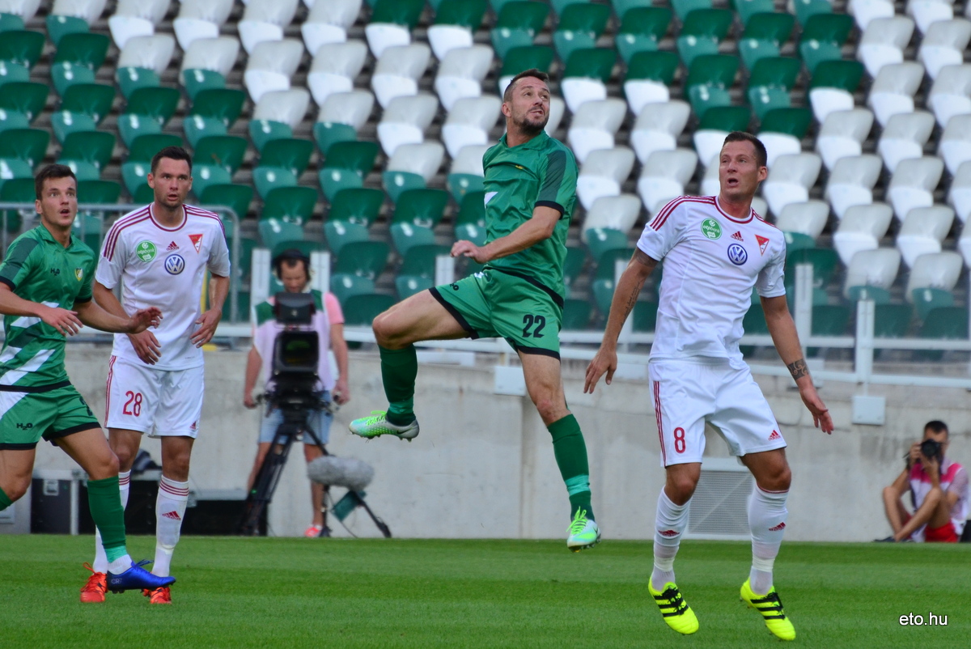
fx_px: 12146
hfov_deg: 4.6
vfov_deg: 3.1
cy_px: 324
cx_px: 486
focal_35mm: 450
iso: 640
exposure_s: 1/500
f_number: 5.6
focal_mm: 300
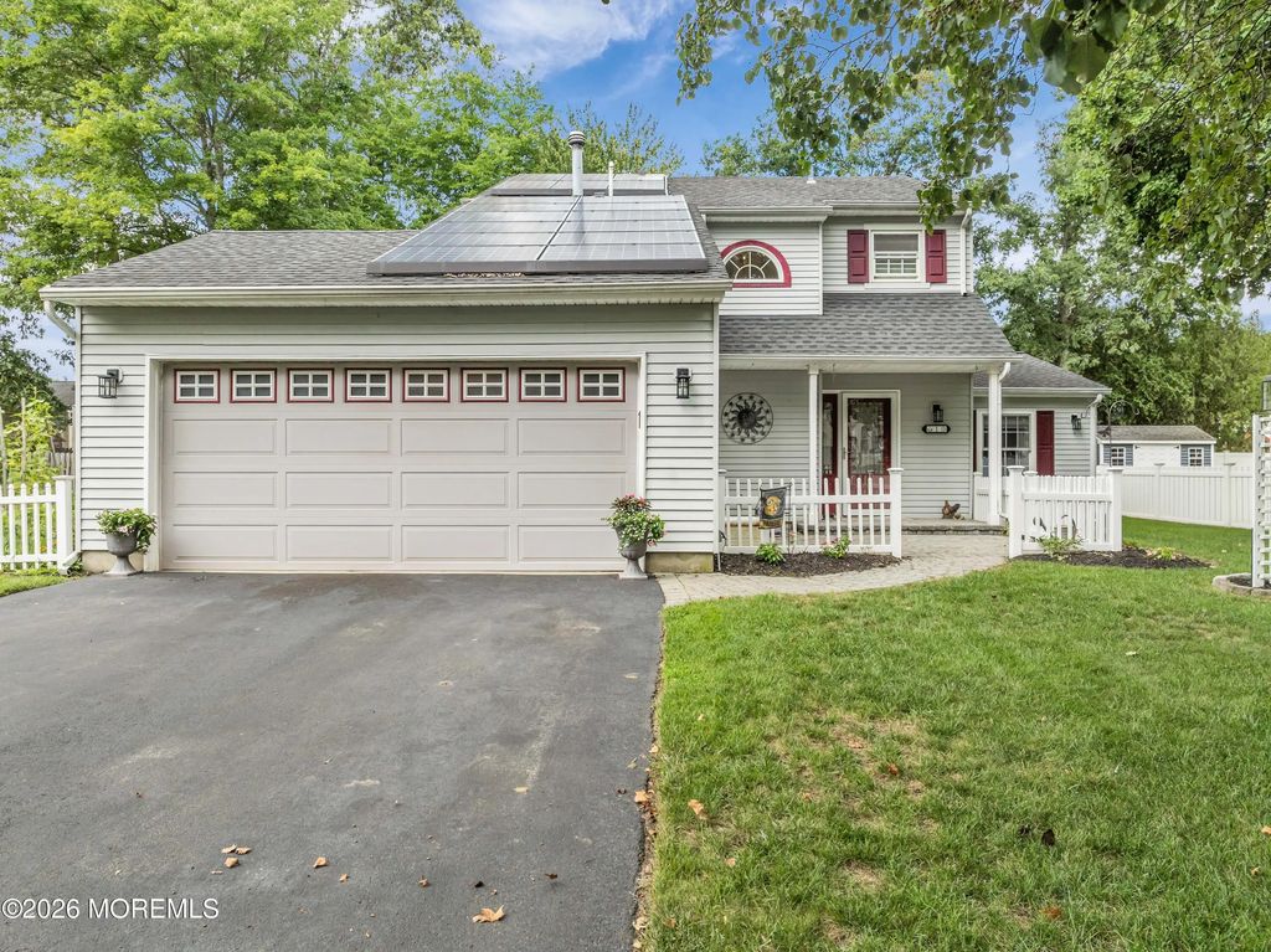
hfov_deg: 71.6
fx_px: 881
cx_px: 636
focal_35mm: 24
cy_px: 476
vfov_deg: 56.8
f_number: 2.8
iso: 290
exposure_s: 1/800
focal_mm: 12.29
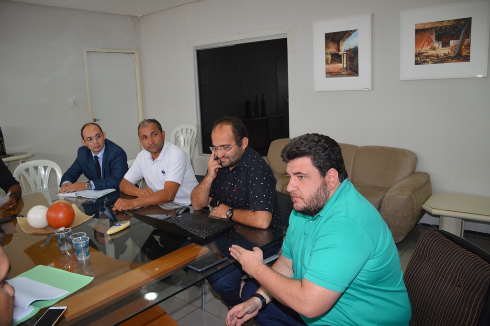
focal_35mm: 27
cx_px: 245
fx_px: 367
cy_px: 163
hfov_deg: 67.4
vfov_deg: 47.9
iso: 400
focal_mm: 18
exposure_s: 1/60
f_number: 4
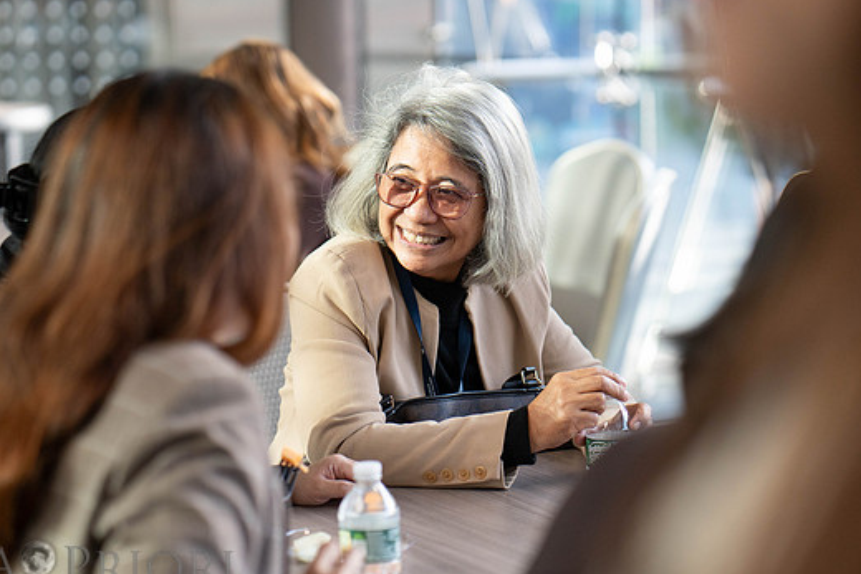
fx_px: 2560
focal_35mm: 107
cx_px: 377
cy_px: 355
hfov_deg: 19.1
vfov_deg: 12.8
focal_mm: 85
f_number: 2.5
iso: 1000
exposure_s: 1/1250
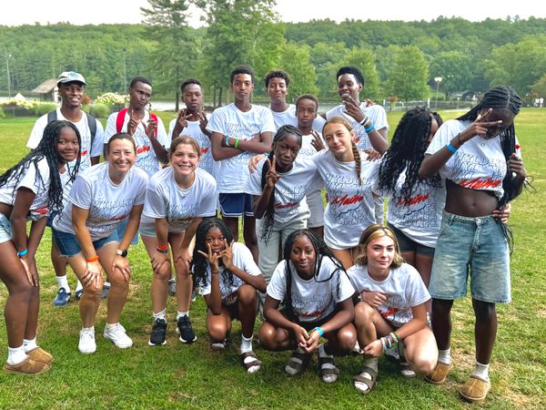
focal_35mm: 24
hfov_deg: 71.6
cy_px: 205
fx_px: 379
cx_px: 273
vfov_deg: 56.8
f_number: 1.78
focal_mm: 6.76
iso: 200
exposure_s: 1/187
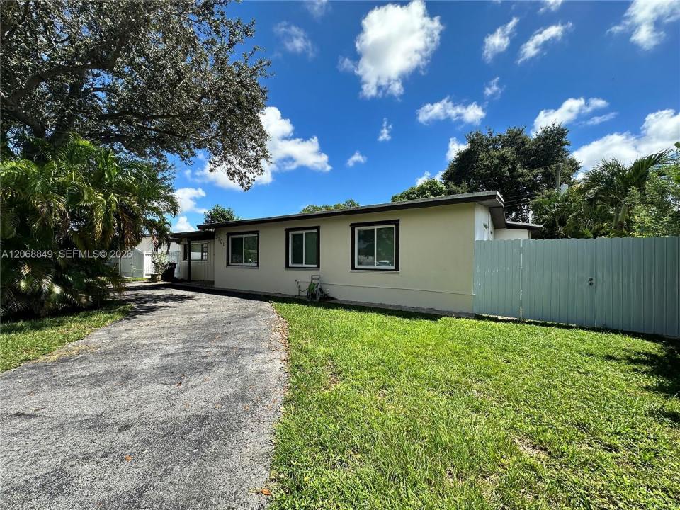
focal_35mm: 14
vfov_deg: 85.7
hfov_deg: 102.1
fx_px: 275
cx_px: 340
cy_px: 255
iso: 50
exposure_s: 1/1473
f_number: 2.2
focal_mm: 2.22
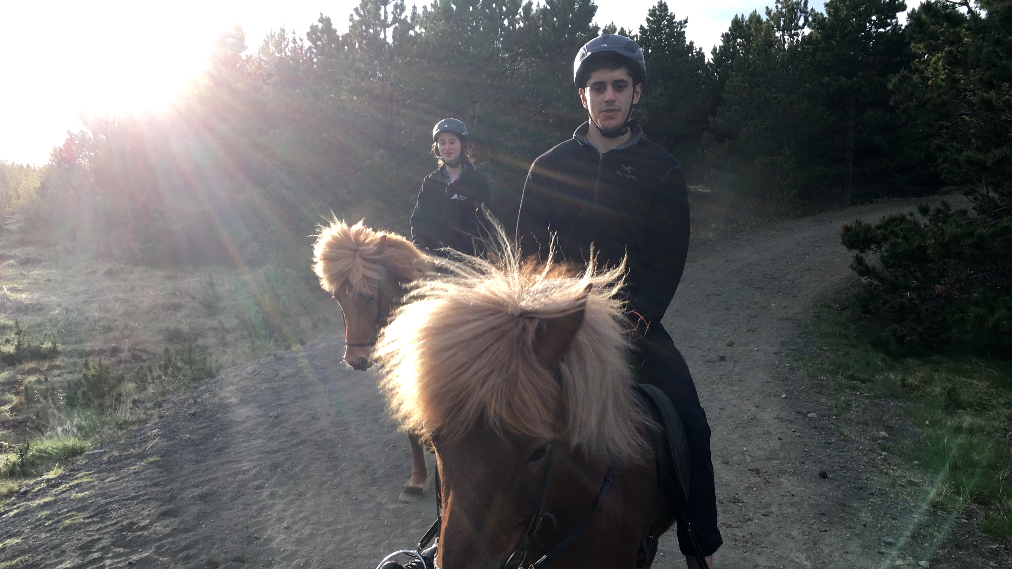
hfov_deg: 61.0
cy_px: 335
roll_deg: -4.7
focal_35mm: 32
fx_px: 859
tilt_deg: -3.8
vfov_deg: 36.6
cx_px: 501
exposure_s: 1/248
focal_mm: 4.15
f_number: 2.2
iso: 25
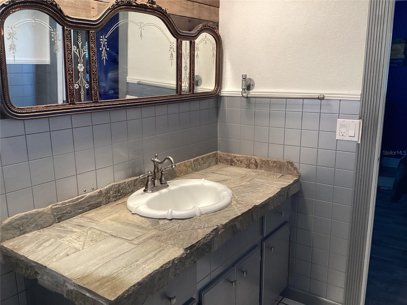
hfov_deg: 58.4
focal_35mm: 31
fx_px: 364
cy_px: 152
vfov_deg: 45.4
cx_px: 204
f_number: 2.4
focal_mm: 3.3
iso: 160
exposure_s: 1/60
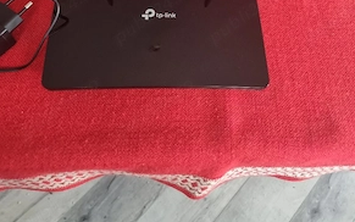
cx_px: 178
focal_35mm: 35
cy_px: 28
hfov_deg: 55.3
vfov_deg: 34.5
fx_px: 339
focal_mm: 6.7
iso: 640
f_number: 1.8
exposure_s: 1/50
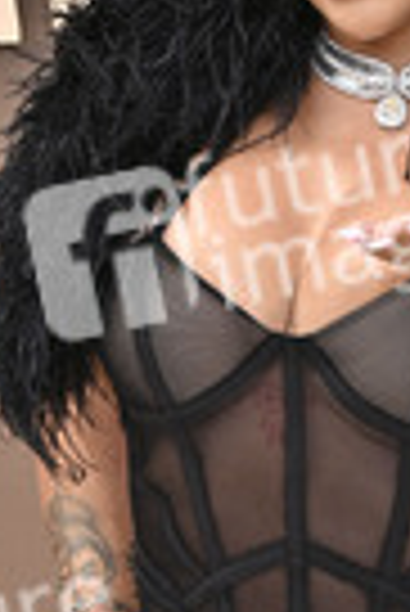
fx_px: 4600
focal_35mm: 270
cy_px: 459
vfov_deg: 7.6
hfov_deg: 5.1
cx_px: 387
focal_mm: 92
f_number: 11
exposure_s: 1/320
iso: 400
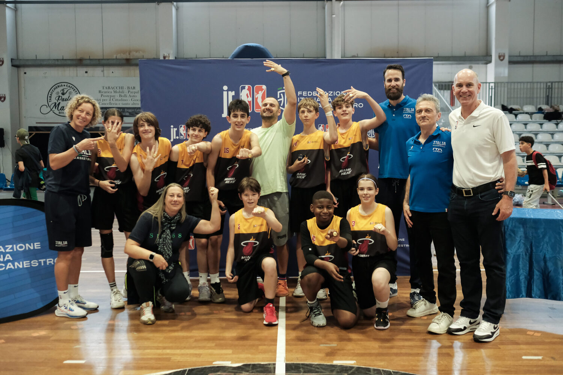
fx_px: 547
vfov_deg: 37.9
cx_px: 282
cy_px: 188
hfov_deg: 54.4
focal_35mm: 35
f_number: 2.2
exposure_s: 1/400
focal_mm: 23
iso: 3200
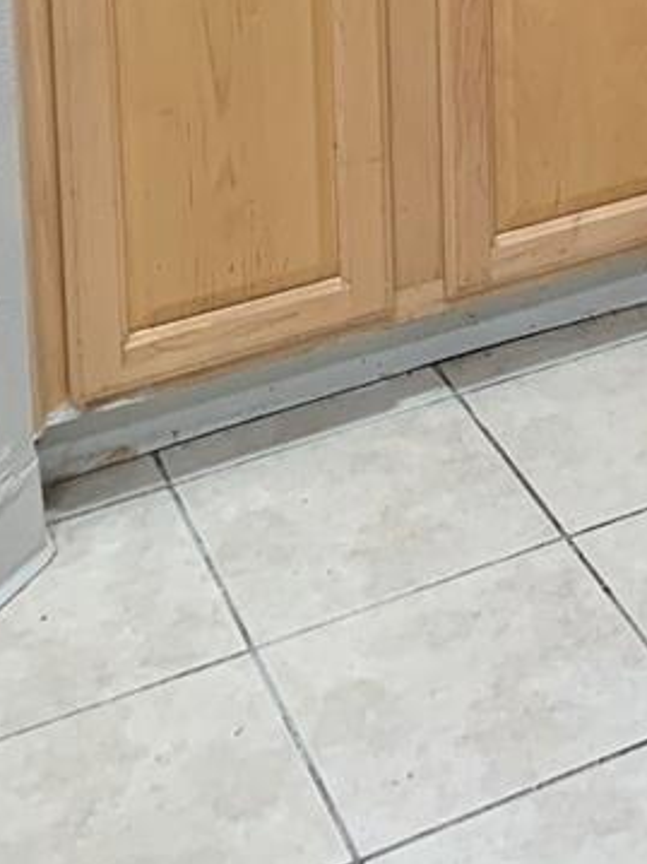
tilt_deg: -7.0
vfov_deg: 19.0
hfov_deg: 15.6
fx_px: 2169
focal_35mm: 87
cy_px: -532
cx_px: 967
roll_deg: -0.6
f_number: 1.8
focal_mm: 4.25
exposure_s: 1/60
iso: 125
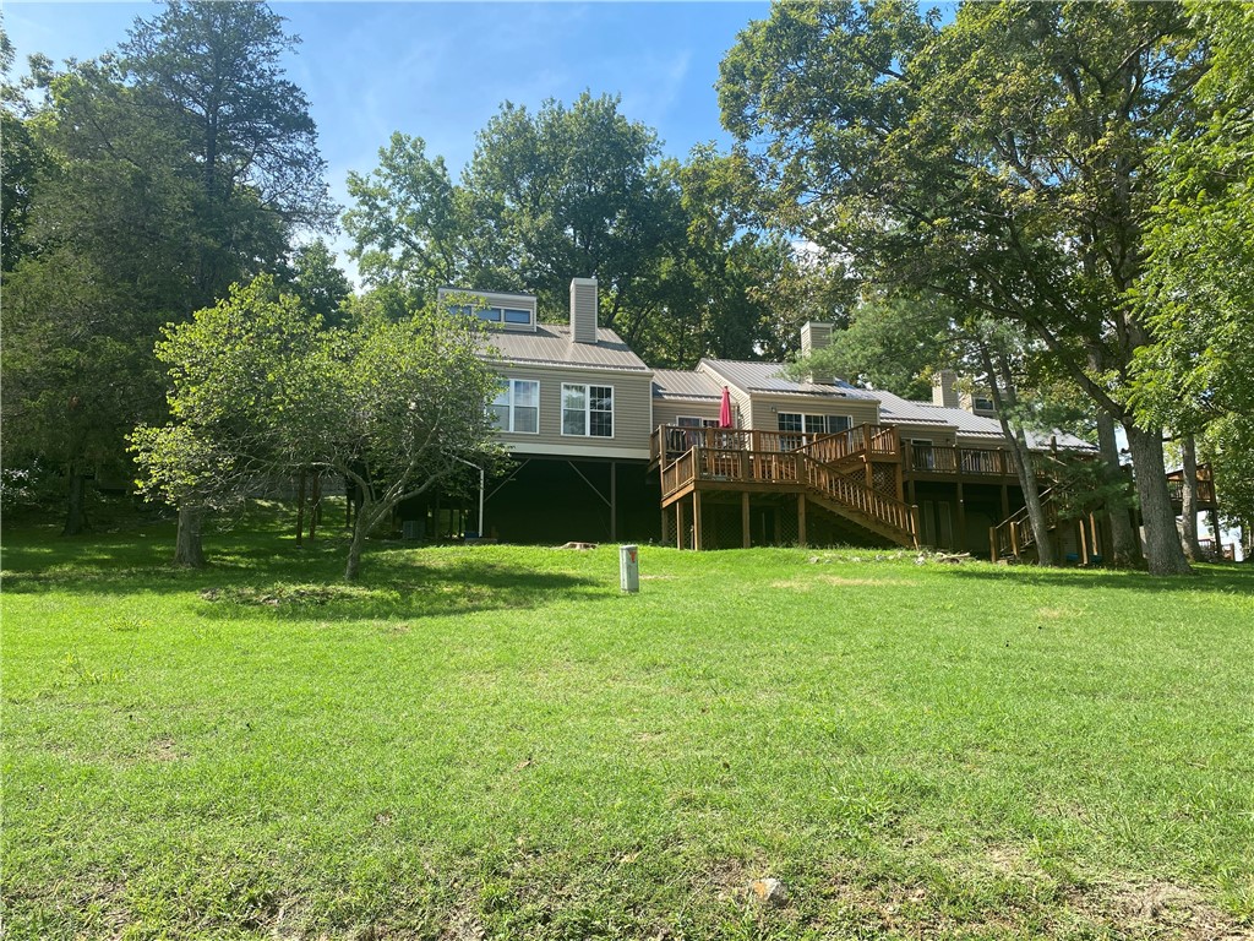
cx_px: 627
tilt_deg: +11.4
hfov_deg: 67.3
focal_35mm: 26
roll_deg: +1.0
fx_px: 942
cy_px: 470
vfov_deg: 53.1
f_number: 1.8
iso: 32
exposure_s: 1/1193
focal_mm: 4.25
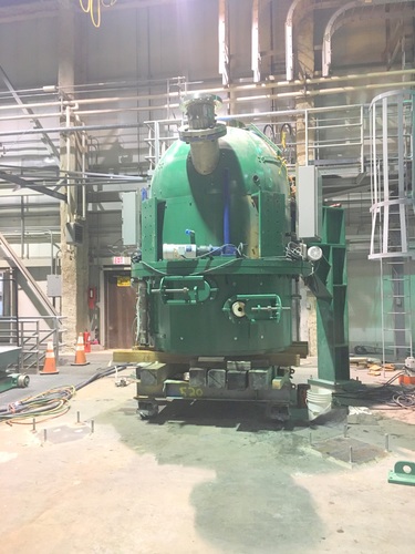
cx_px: 208
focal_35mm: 29
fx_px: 464
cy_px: 277
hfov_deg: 48.2
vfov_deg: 61.7
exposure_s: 1/30
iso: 160
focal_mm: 4.15
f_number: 2.2
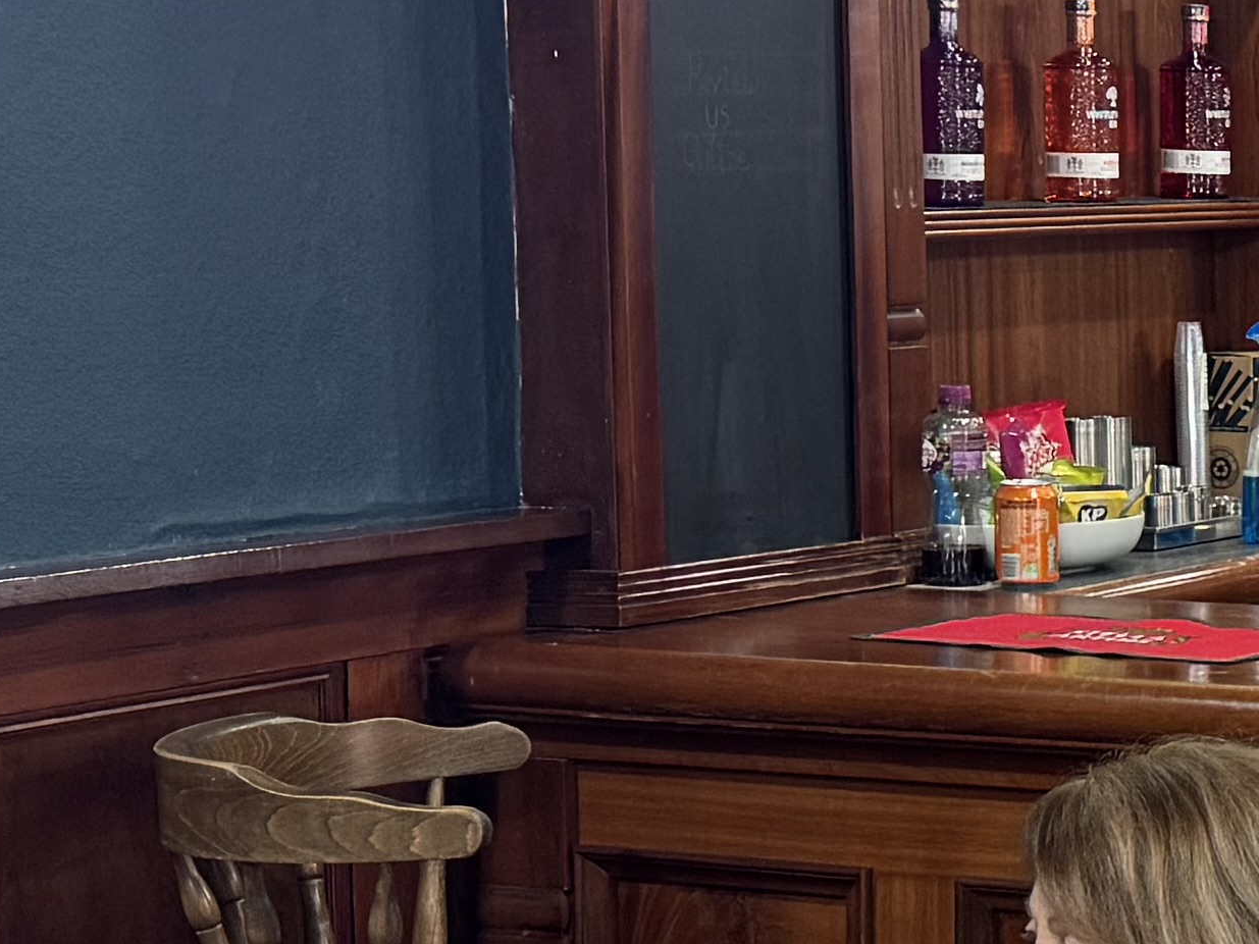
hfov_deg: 15.2
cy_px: 535
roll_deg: +0.0
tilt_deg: -5.9
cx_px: 2295
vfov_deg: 13.3
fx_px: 4037
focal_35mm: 111
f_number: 1.78
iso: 160
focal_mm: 6.76
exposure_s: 1/50
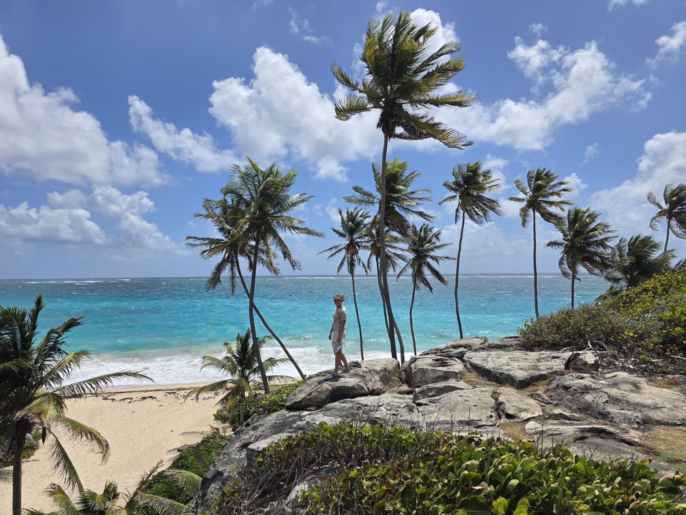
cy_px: 258
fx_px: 456
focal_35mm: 23
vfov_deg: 58.9
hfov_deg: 73.9
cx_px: 343
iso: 50
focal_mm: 6.3
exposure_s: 1/7944
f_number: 1.7
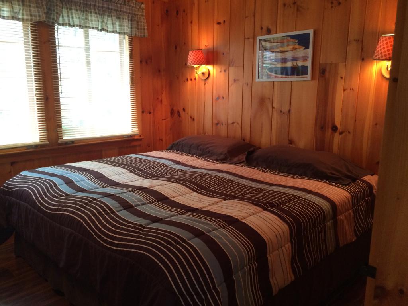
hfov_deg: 61.7
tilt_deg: -11.0
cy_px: 153
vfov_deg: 48.2
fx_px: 342
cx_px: 204
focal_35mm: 29
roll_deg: -1.1
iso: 160
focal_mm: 4.15
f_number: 2.2
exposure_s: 1/30
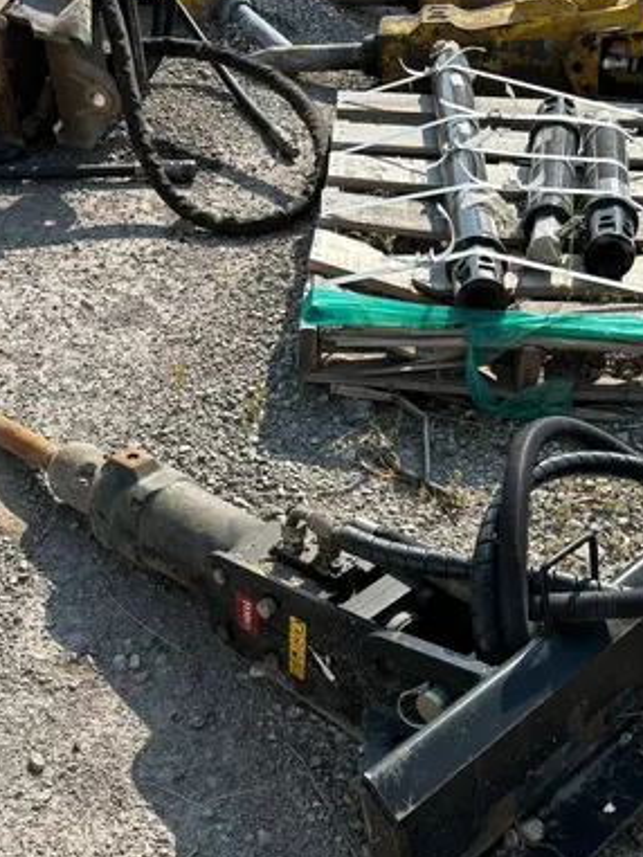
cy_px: 649
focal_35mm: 50
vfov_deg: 37.2
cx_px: 317
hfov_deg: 29.1
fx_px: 1238
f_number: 1.6
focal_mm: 5.96
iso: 50
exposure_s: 1/1667
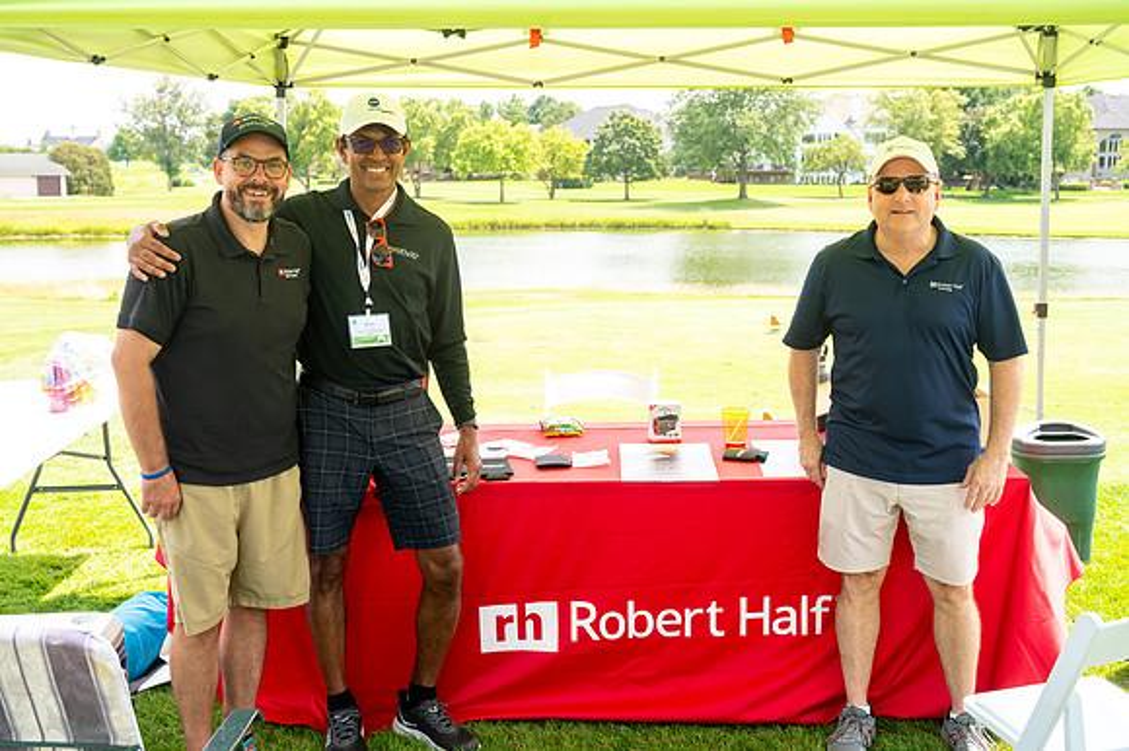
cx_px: 564
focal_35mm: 40
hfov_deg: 48.5
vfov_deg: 33.4
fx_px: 1254
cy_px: 376
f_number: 6.3
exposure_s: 1/250
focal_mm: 40
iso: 250
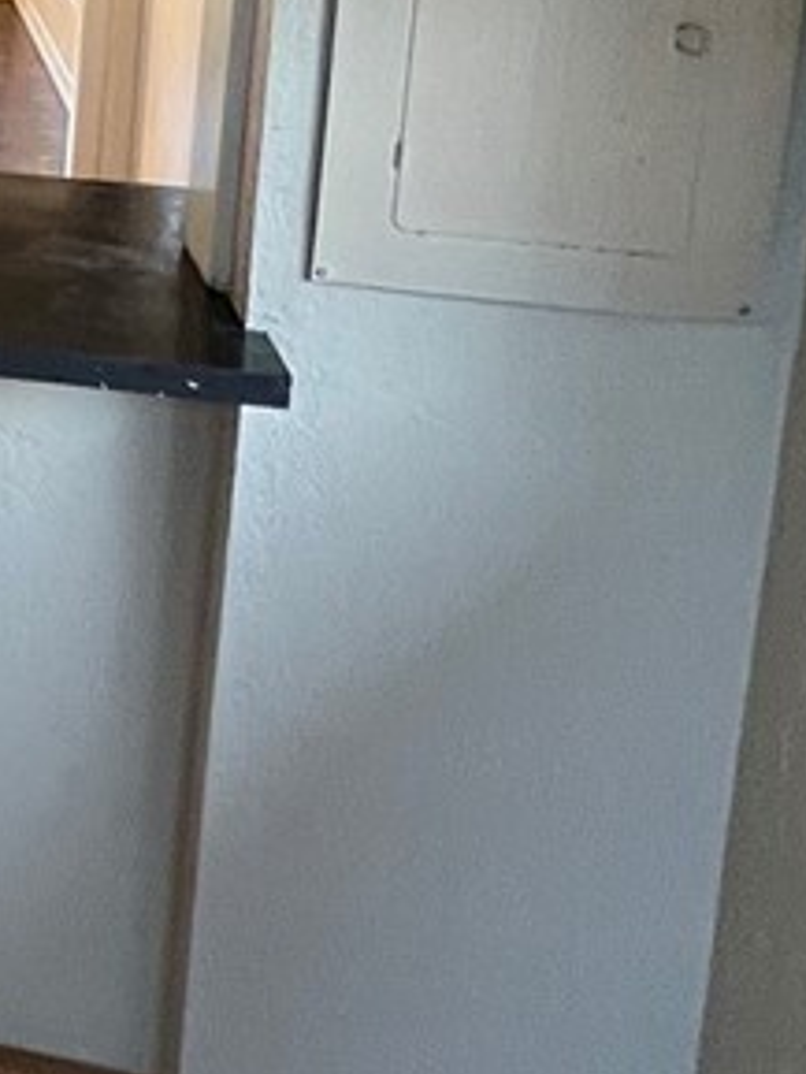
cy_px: -56
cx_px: -680
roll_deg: +1.6
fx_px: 1675
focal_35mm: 54
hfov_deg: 19.5
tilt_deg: -6.6
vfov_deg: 32.1
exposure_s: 1/99
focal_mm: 1.57
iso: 160
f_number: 1.8
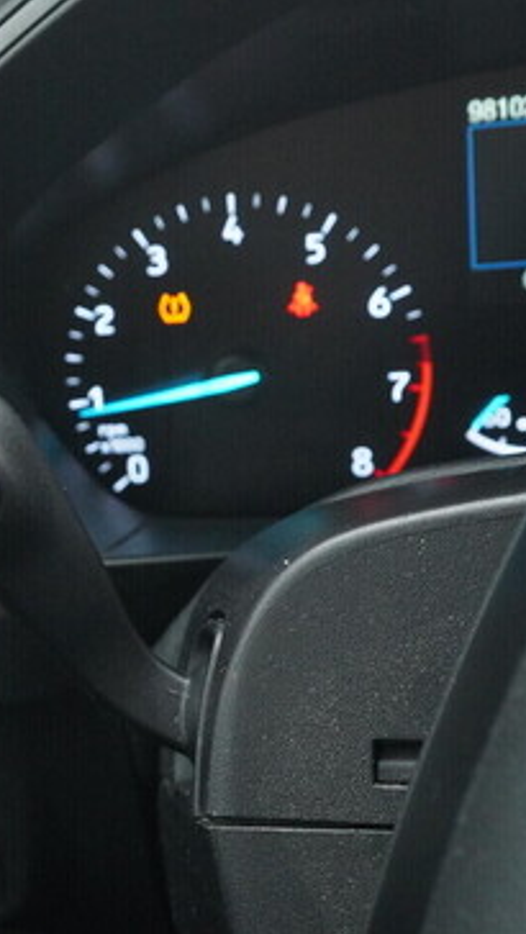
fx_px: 1412
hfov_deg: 20.3
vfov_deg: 36.6
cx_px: -28
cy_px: 467
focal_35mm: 57
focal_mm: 24
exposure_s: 1/160
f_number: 6.3
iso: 6400
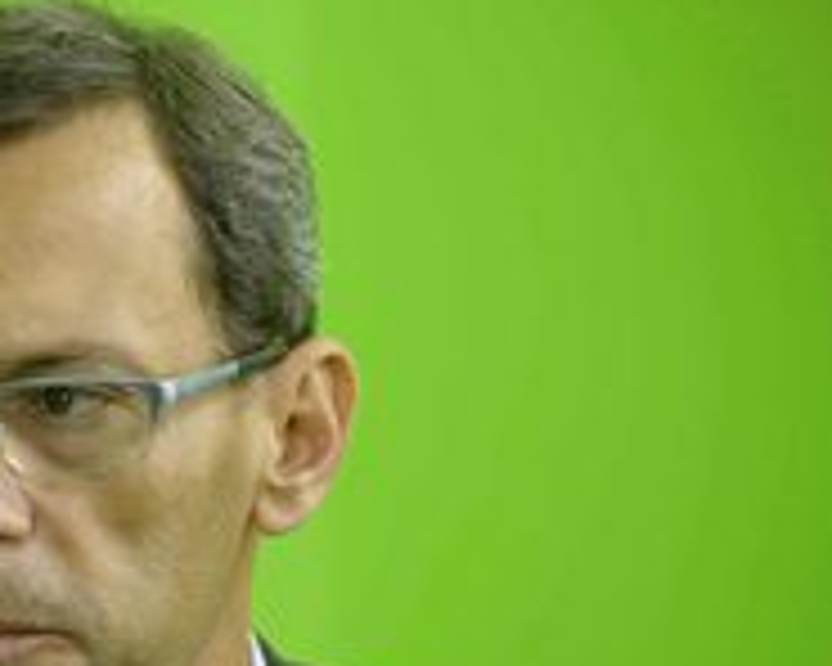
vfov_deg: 5.6
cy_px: 520
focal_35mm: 277
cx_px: 36
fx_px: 6821
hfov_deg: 7.0
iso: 800
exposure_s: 1/320
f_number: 4.2
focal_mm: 122
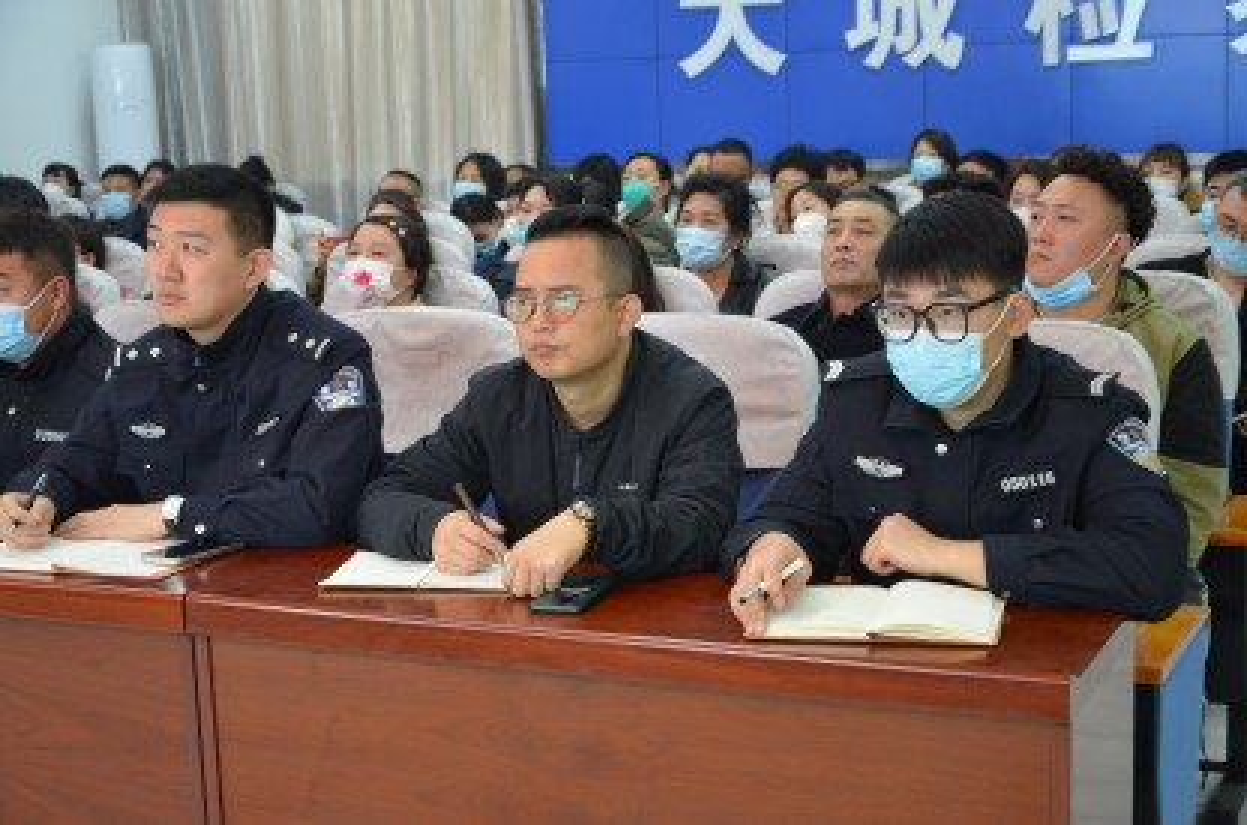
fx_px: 1969
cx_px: 624
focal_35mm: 57
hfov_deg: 35.1
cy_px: 412
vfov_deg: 23.6
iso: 1400
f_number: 4.5
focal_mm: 38
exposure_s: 1/30
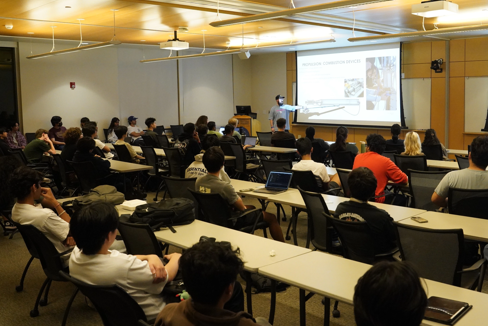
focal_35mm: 38
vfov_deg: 35.0
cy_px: 147
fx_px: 515
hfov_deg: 50.0
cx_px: 315
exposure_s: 1/200
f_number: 5.6
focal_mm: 29
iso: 8000
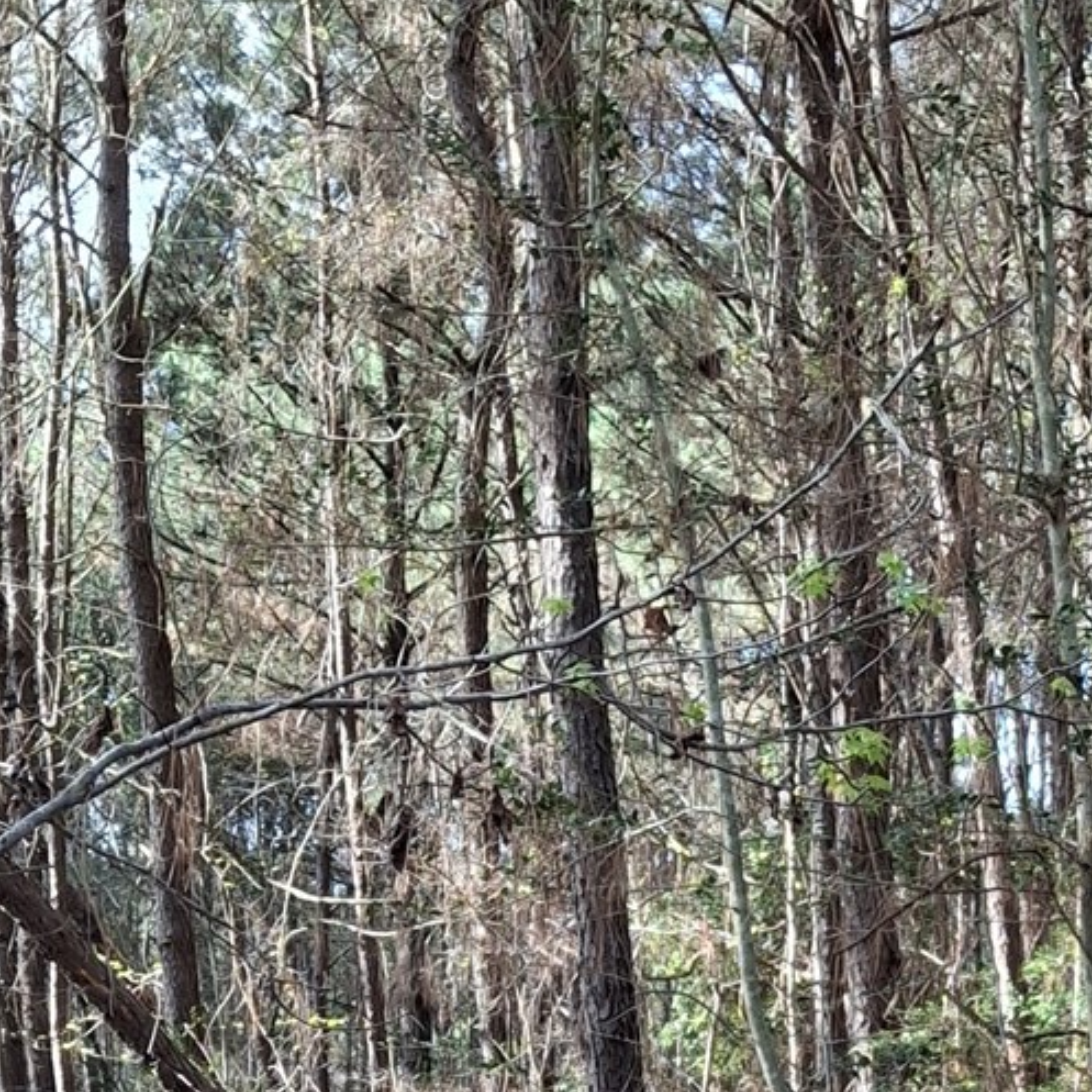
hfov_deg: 18.5
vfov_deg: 17.3
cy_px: 1600
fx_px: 3248
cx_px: 1138
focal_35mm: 91
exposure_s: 1/120
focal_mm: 4.69
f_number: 1.8
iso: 25
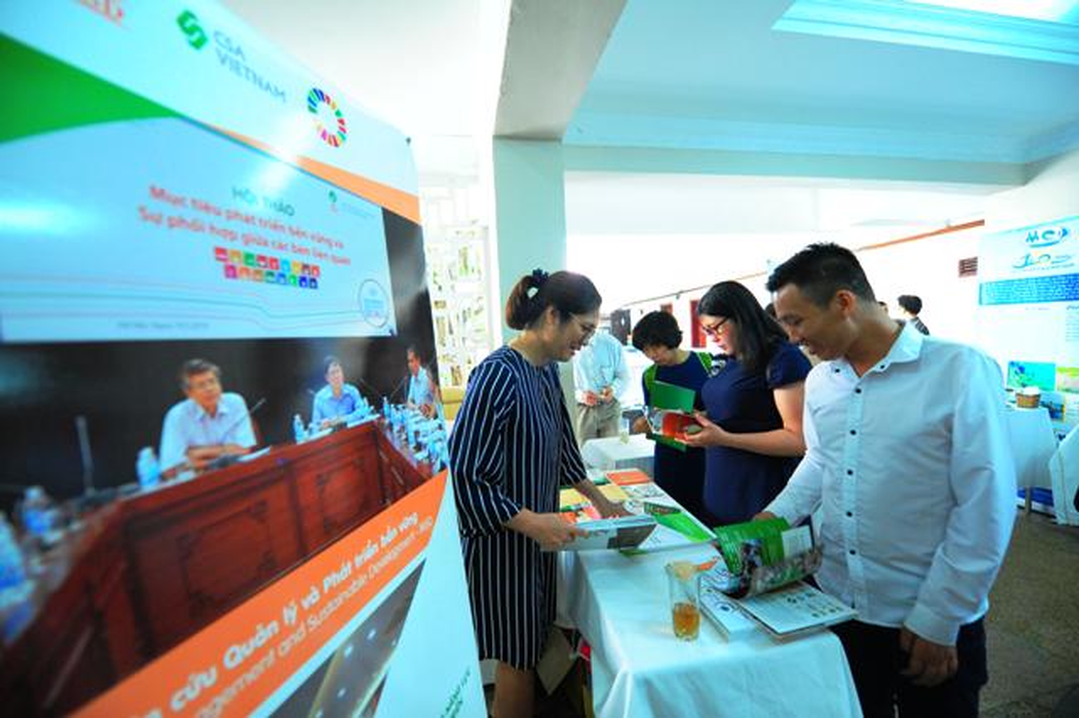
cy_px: 359
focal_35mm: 14
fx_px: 419
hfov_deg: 104.3
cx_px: 540
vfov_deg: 81.1
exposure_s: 1/125
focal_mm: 14
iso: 4000
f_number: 2.8
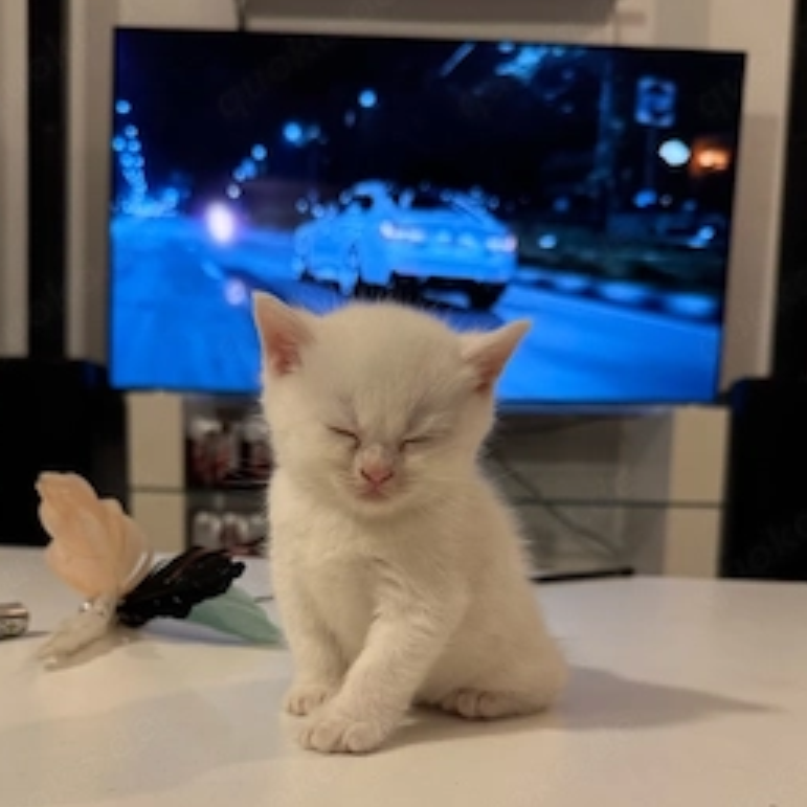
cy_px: 571
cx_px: 374
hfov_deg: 49.7
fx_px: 870
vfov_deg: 48.4
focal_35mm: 33
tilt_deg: -5.9
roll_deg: -2.4
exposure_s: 1/50
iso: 250
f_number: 1.78
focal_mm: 6.76
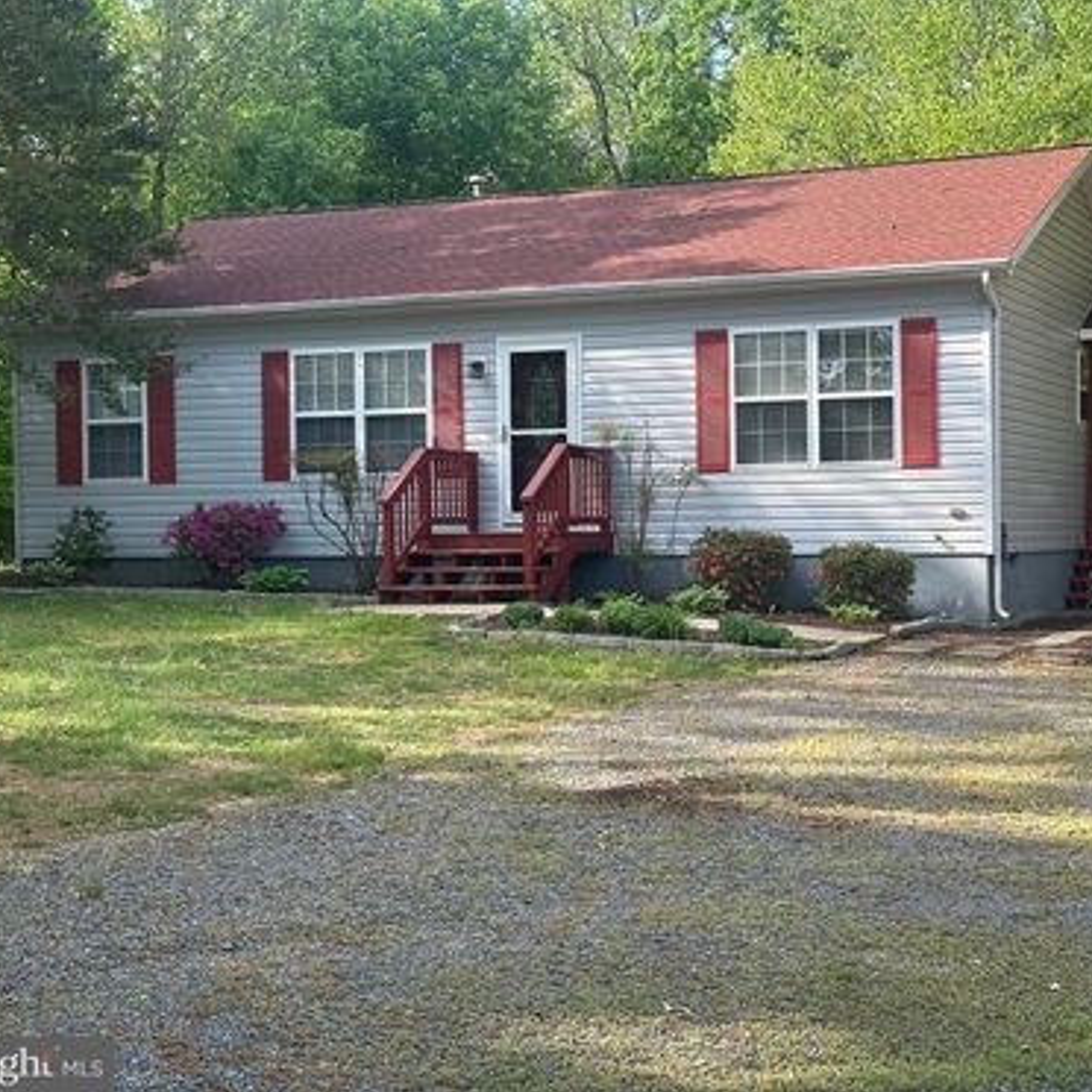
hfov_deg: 29.9
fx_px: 2034
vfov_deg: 30.0
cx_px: 669
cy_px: 545
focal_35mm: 57
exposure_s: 1/767
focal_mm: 6.86
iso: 64
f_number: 1.78
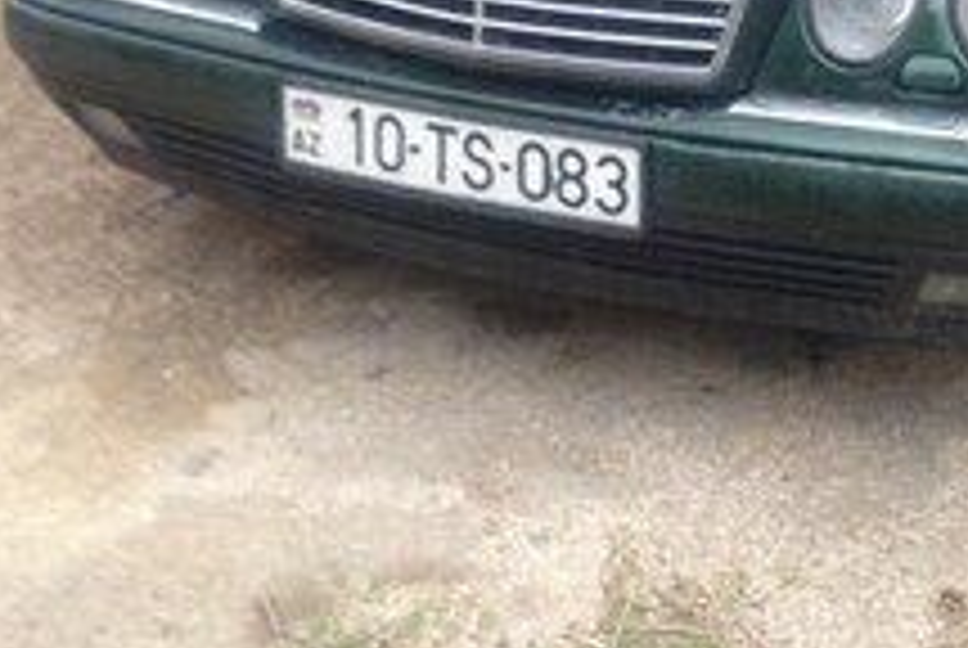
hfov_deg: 25.1
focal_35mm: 79
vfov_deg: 16.3
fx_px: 2127
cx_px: 815
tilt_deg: -13.7
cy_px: -212
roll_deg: +1.2
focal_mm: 4.12
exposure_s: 1/30
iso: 50
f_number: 2.4
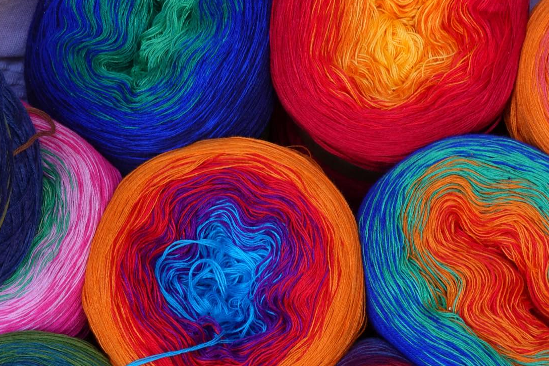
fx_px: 1525
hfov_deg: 20.4
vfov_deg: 13.7
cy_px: 232
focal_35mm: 100
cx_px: 334
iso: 250
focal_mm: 24.84
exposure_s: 1/60
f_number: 8
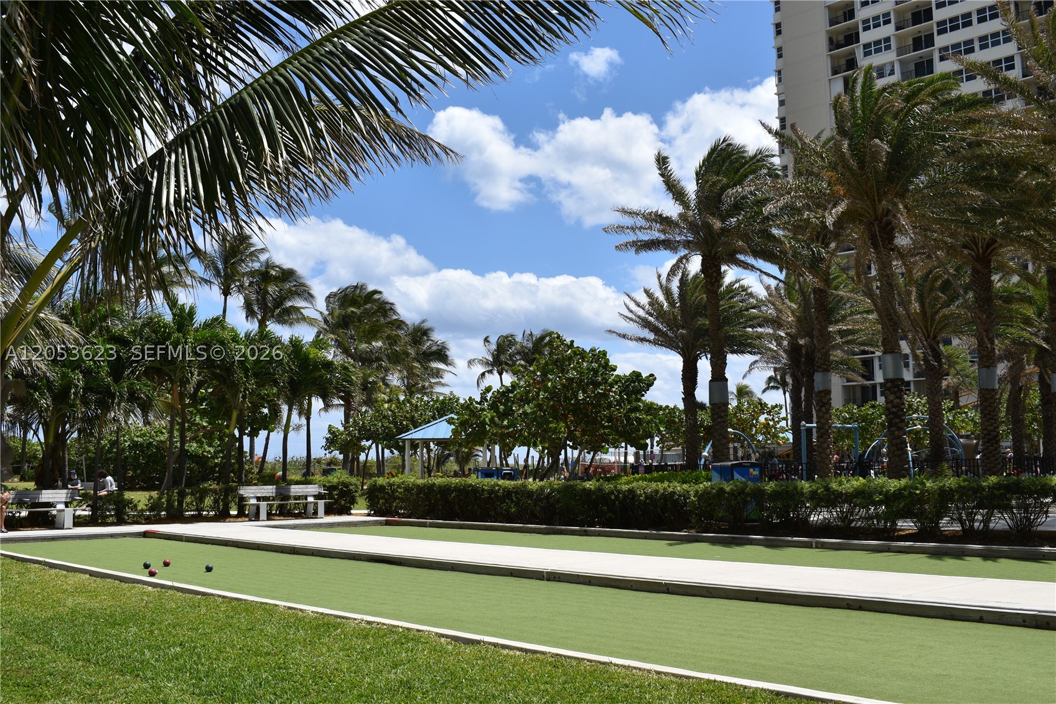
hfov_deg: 53.1
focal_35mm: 36
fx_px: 1056
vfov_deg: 36.9
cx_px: 528
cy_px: 352
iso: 100
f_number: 9
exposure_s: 1/320
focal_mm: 24
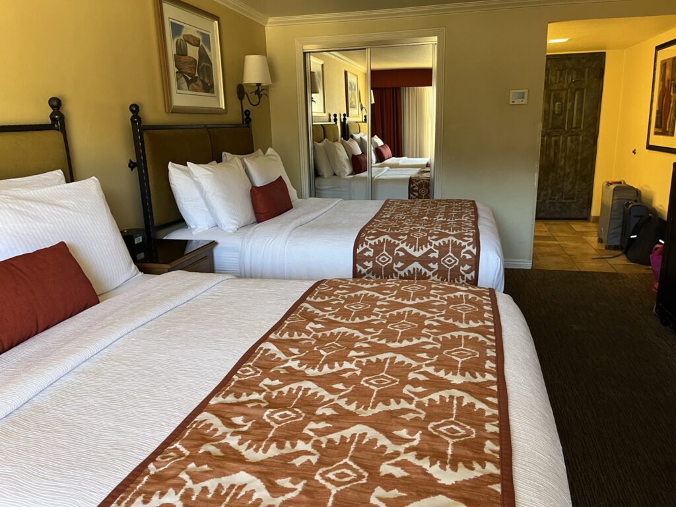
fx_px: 508
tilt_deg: -13.7
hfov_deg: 67.3
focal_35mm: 26
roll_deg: +1.5
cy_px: 254
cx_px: 338
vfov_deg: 53.1
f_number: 1.6
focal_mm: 5.1
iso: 200
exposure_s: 1/60
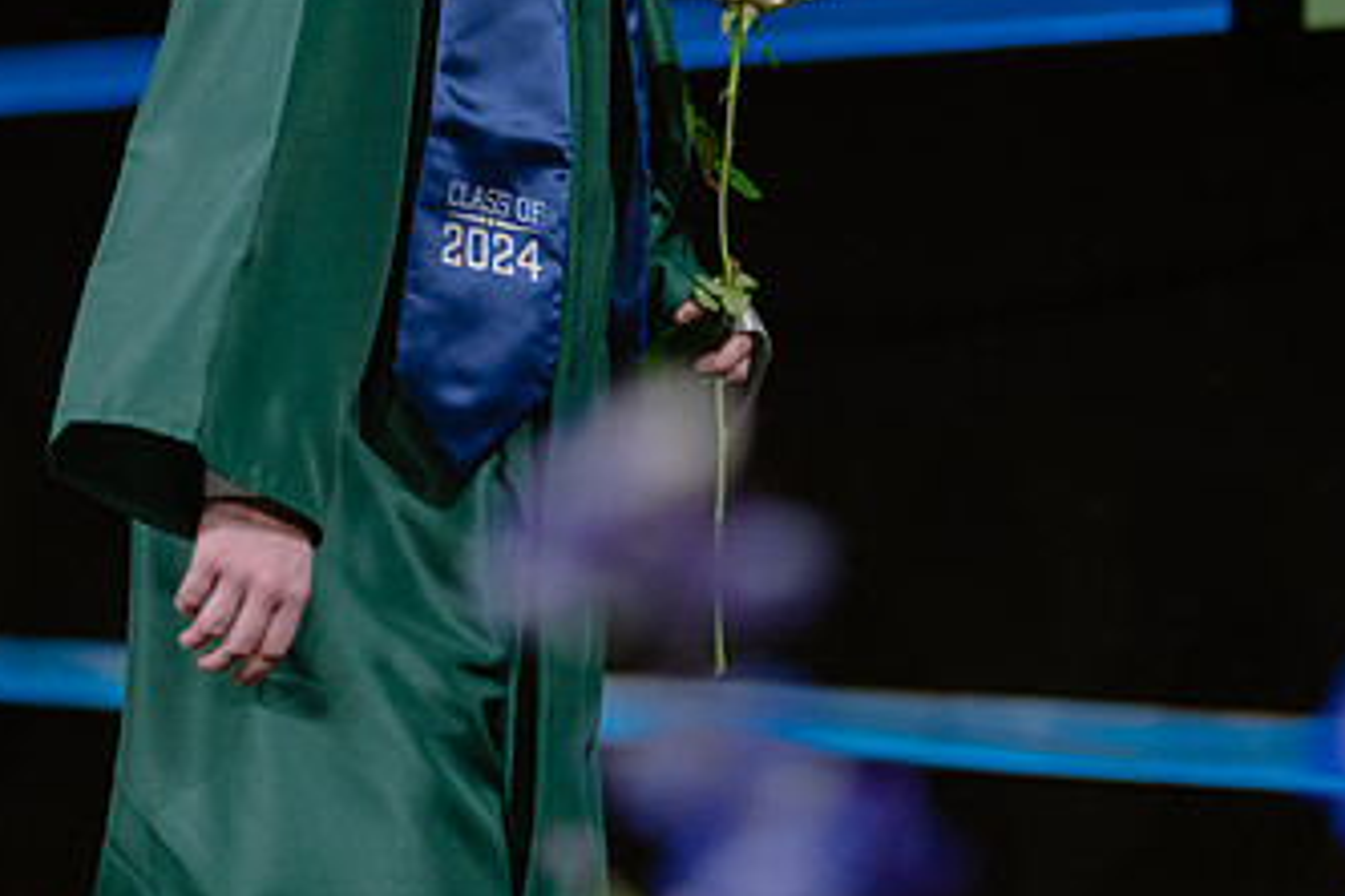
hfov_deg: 17.3
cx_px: 431
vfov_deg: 11.4
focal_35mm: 118
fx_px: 4408
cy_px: -132
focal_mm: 50
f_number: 1.2
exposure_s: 1/320
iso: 640
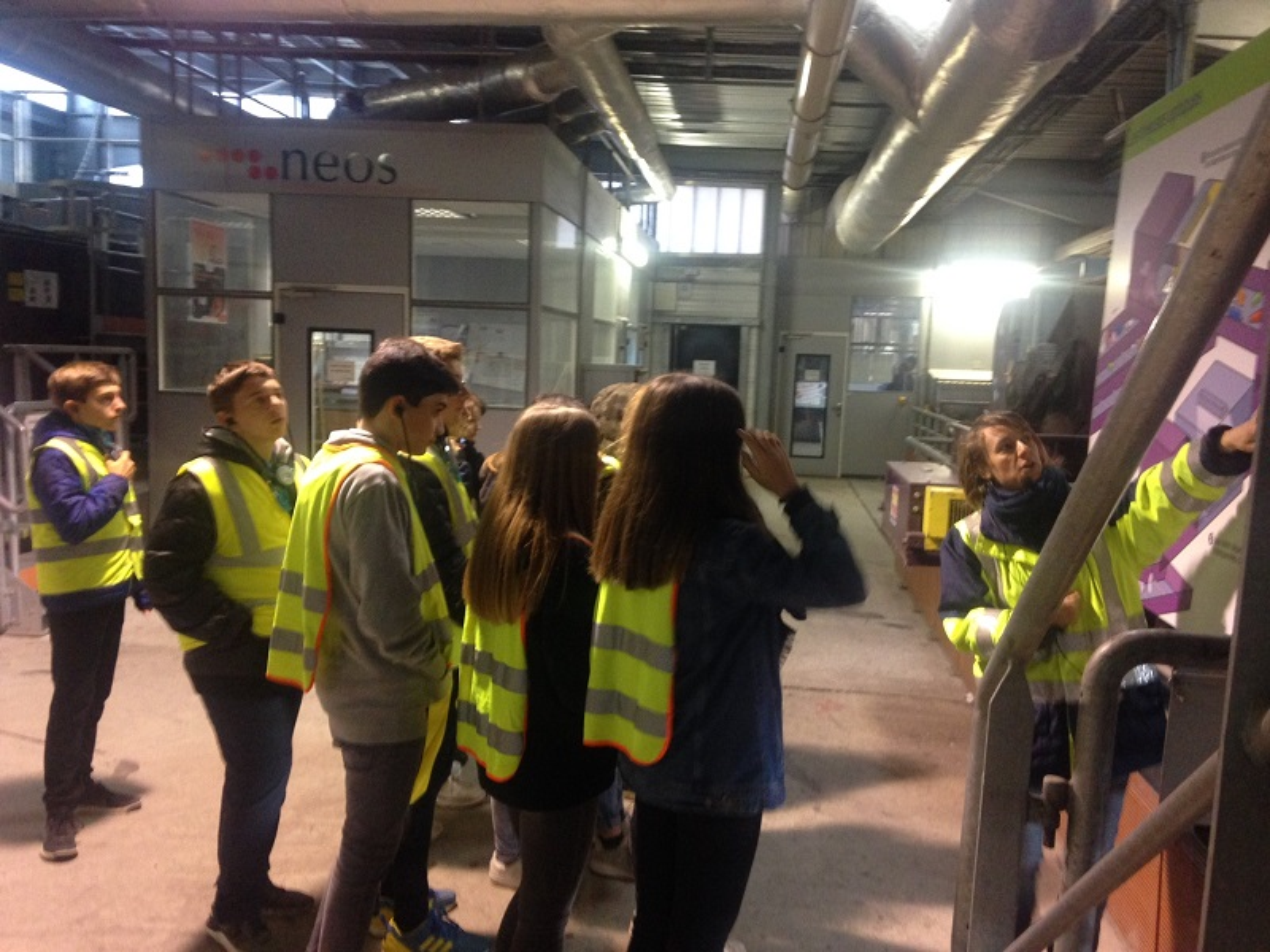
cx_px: 635
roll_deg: -3.7
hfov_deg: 55.4
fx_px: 1211
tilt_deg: -7.3
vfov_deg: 42.9
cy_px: 476
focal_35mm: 33
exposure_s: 1/20
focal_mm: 4.12
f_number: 2.4
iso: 250
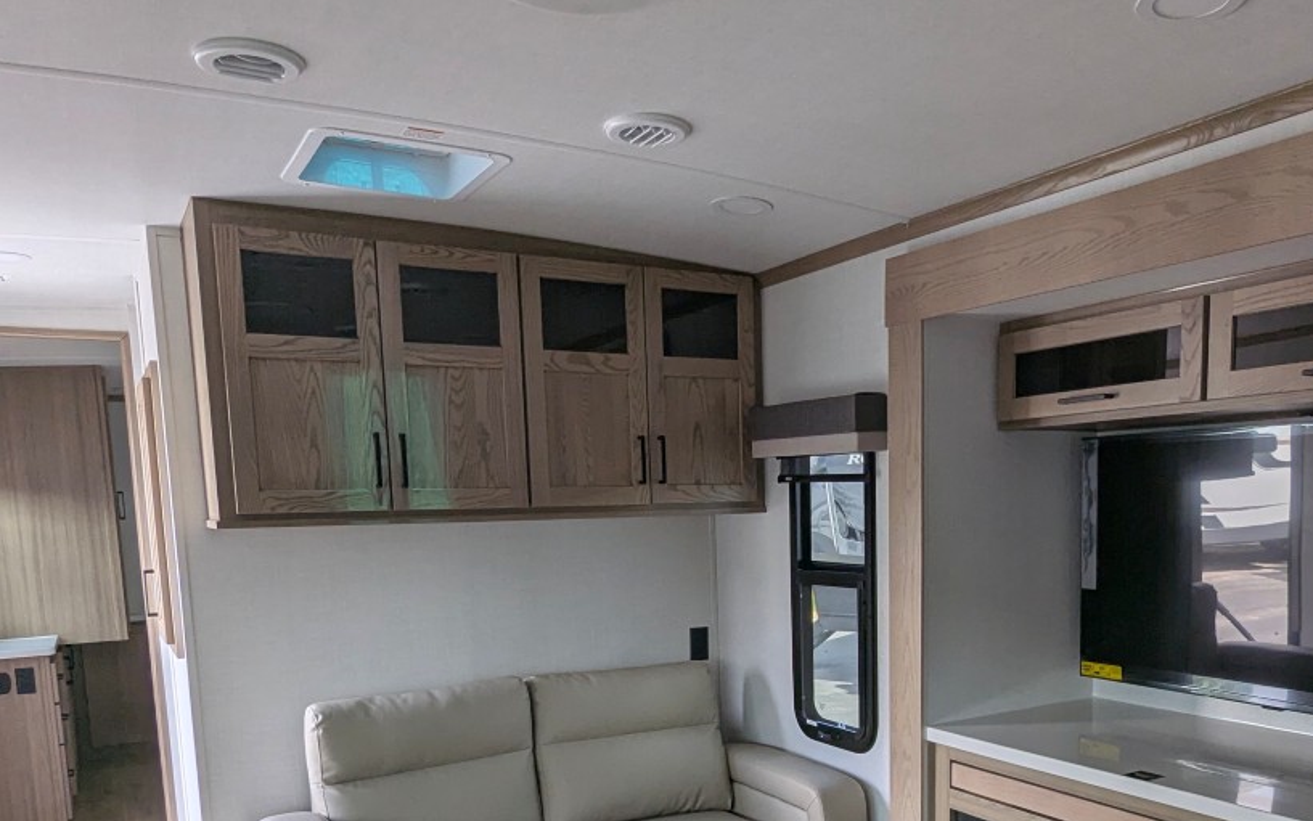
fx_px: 1038
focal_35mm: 29
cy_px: 638
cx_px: 734
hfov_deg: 64.4
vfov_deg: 41.6
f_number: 2.2
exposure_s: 1/164
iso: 78
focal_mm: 2.35
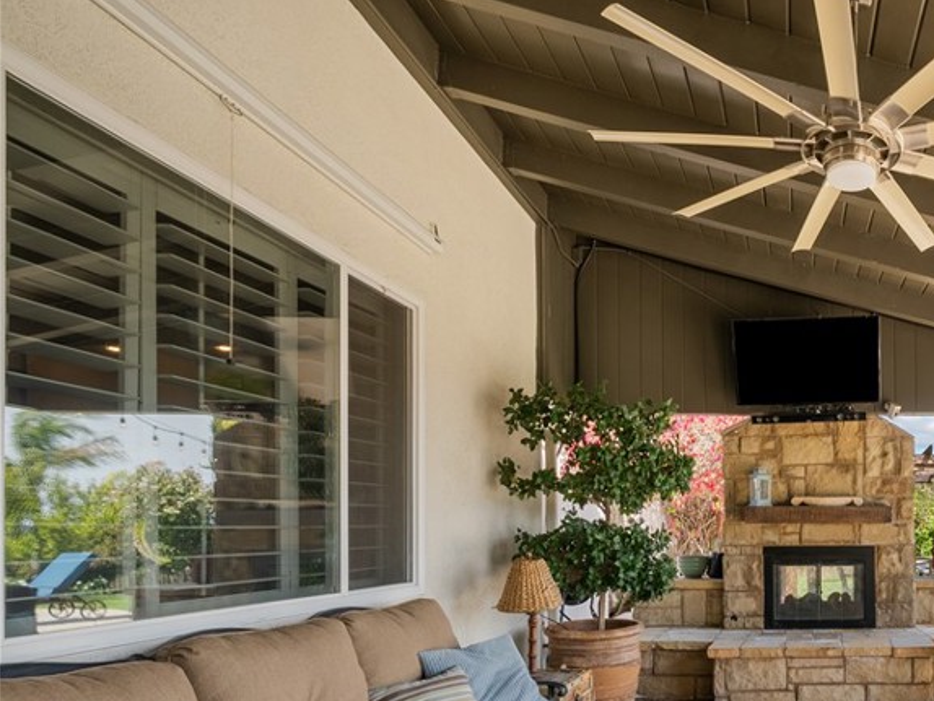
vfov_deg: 54.2
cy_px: 528
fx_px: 648
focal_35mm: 24
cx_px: 831
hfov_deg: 61.1
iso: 125
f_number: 9
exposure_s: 1/40
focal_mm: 14
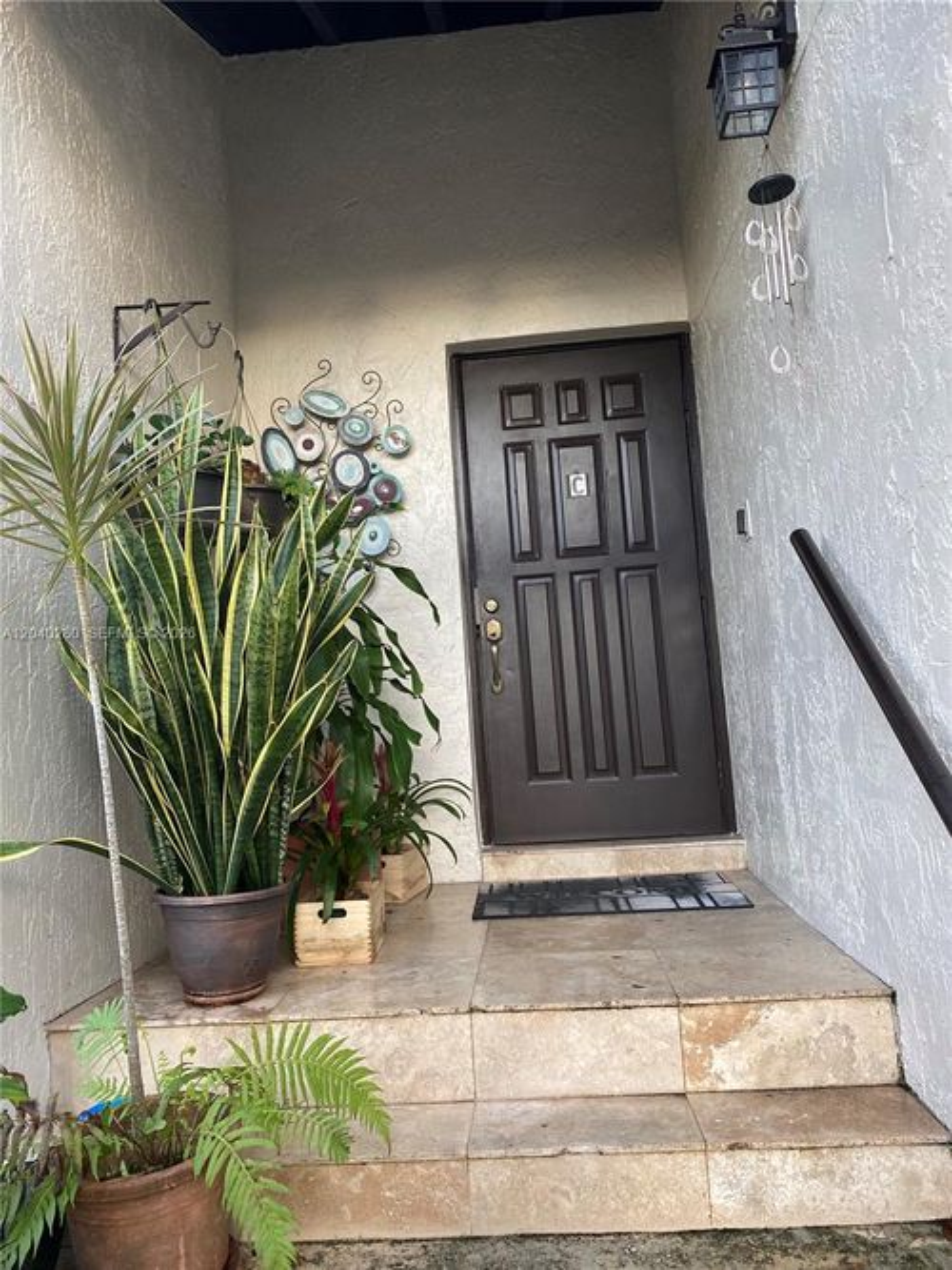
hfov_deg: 53.0
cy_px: 635
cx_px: 476
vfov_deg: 67.3
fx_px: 954
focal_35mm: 26
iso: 125
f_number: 1.8
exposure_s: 1/121
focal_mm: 4.25
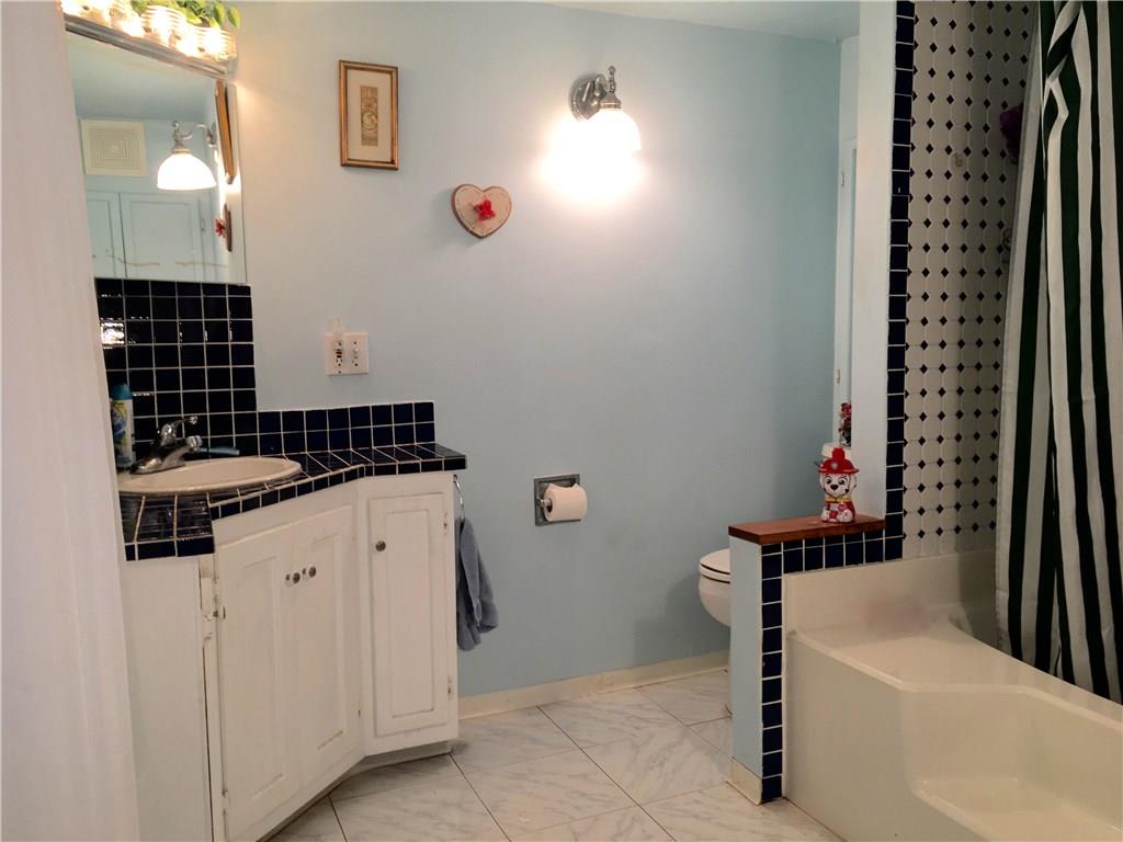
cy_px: 421
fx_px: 941
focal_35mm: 29
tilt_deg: -5.6
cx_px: 562
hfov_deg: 61.7
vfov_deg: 48.2
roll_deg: +1.5
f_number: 2.2
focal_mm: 4.15
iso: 25
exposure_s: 1/30
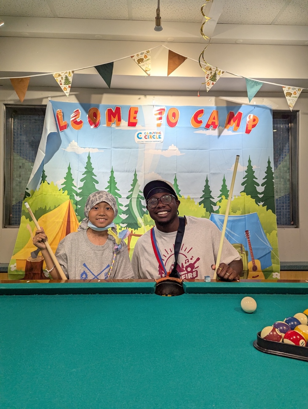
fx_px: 284
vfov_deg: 71.5
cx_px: 154
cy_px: 204
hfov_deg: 56.9
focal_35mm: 24
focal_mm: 6.81
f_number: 1.85
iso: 126
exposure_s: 1/120
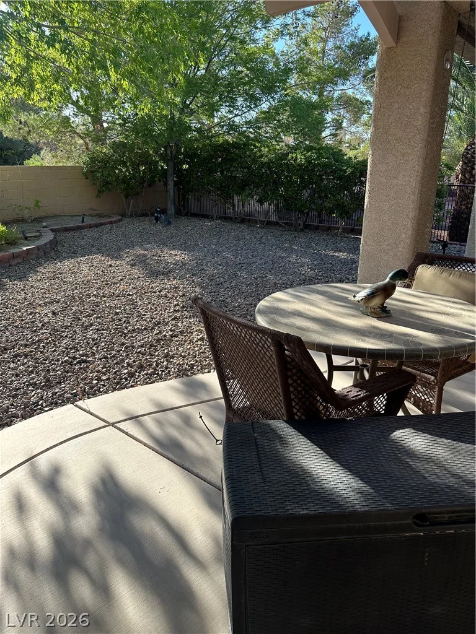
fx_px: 440
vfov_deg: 71.6
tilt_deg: -17.5
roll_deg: +0.2
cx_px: 238
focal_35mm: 24
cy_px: 317
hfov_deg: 56.8
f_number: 1.78
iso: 80
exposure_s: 1/918
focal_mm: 6.86
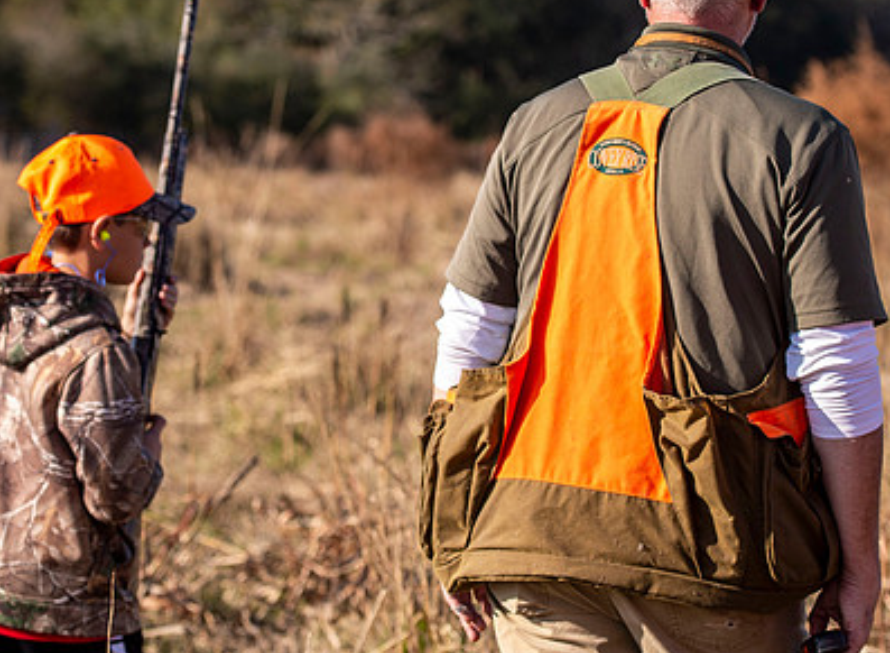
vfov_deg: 10.7
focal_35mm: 137
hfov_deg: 14.5
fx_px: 3494
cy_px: 275
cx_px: 424
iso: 200
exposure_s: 1/1600
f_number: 4
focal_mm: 75
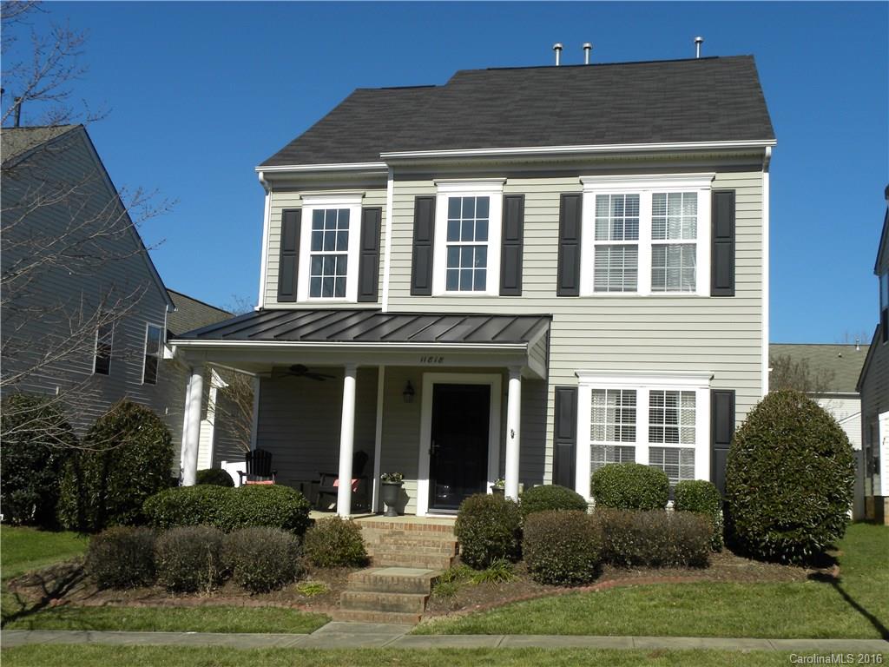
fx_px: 1053
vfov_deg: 35.1
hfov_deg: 45.8
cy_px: 334
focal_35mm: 41
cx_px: 444
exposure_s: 1/353
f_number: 6.3
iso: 64
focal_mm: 7.3
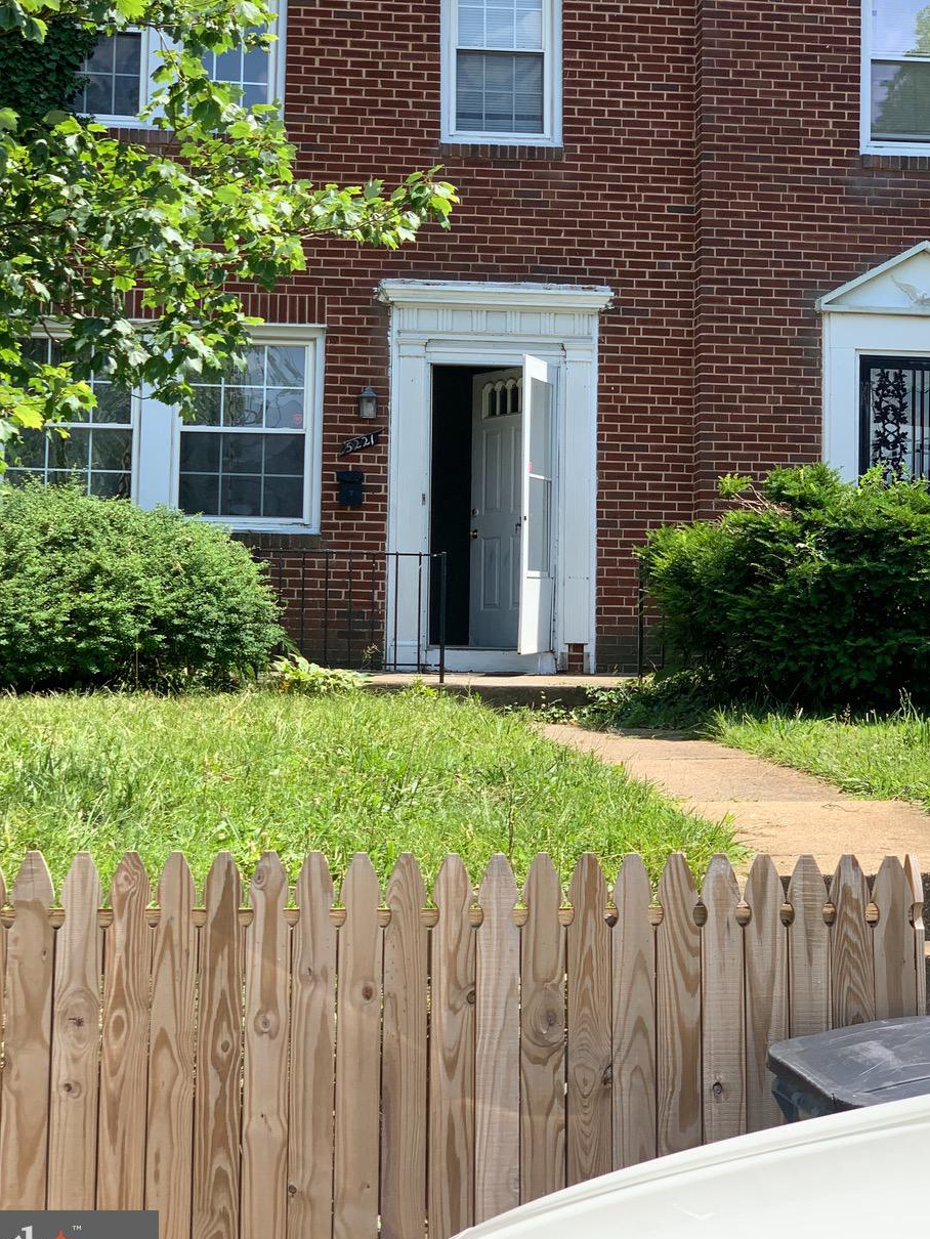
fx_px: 2363
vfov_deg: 29.3
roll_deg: -0.3
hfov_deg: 22.3
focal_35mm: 66
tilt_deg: +6.1
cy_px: 508
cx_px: 493
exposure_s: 1/428
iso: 16
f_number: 2.4
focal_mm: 6
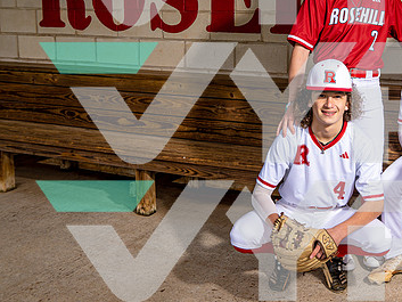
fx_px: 534
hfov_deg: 39.1
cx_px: 341
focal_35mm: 46
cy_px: 101
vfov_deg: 31.3
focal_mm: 25
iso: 100
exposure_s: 1/250
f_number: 5.6
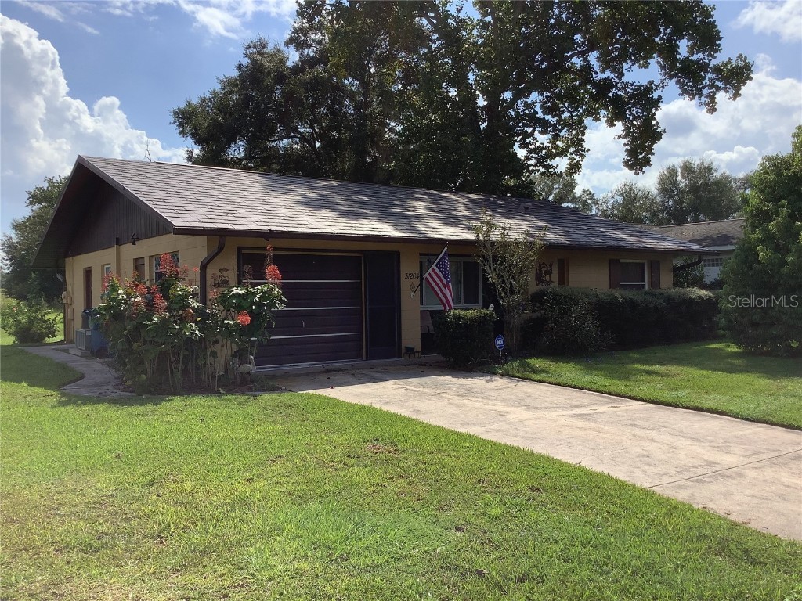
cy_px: 300
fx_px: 718
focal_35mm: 31
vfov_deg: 45.4
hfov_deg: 58.4
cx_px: 401
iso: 25
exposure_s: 1/1314
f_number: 2.4
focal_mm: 3.3
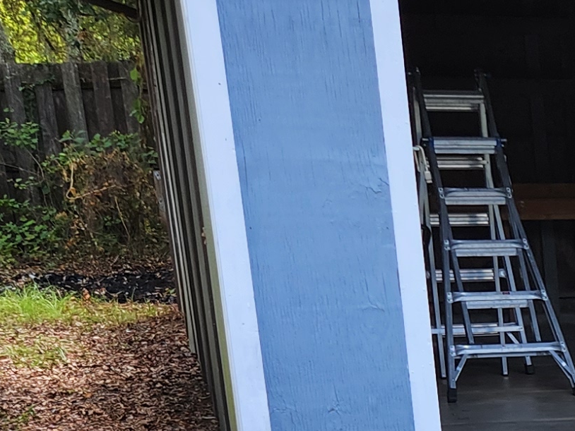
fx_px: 1878
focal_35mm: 113
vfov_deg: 12.2
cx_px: 1071
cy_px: 720
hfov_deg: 14.9
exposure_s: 1/180
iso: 20
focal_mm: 5.4
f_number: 1.8
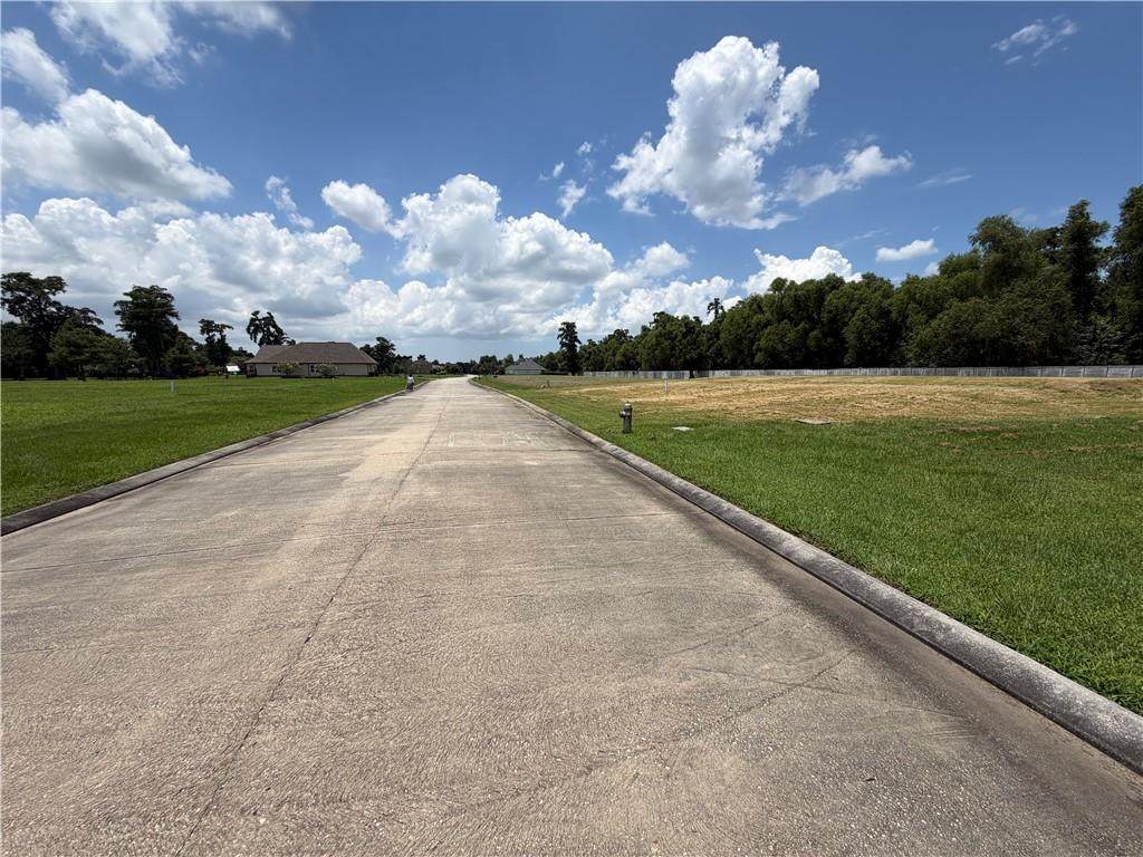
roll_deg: -1.5
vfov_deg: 85.7
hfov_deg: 102.1
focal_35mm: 14
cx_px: 572
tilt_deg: -5.8
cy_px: 428
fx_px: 462
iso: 20
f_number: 2.2
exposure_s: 1/1368
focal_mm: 2.22
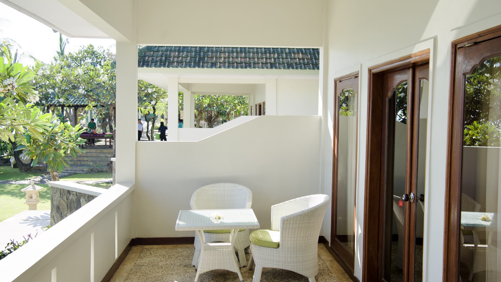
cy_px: 139
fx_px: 492
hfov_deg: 54.0
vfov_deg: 32.0
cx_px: 250
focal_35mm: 37
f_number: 5.6
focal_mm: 35
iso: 320
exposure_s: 1/320
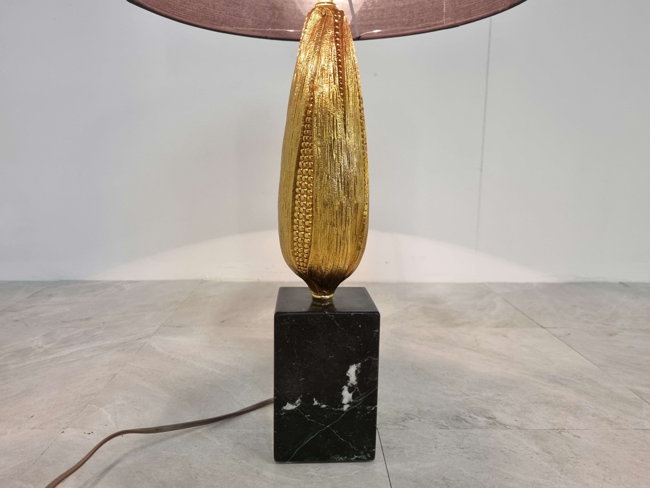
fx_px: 488
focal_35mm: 26
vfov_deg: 53.1
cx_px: 325
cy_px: 244
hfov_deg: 67.3
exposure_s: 1/100
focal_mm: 5.4
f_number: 1.8
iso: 250
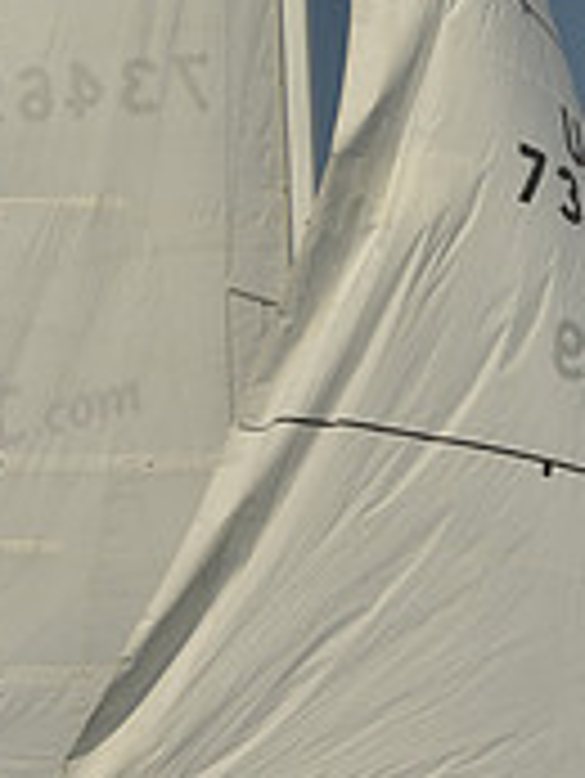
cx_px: 376
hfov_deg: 6.6
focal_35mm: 226
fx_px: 5086
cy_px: 166
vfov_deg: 8.7
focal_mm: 70
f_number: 7.1
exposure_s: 1/1000
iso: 200
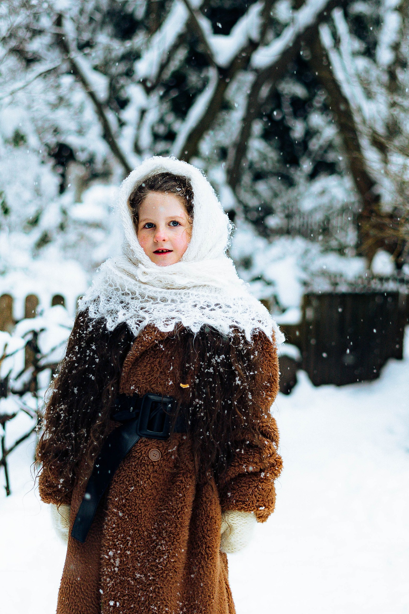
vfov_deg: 23.4
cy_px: 277
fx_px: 1483
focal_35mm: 87
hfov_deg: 15.7
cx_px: 183
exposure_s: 1/320
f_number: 2
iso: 400
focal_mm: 50
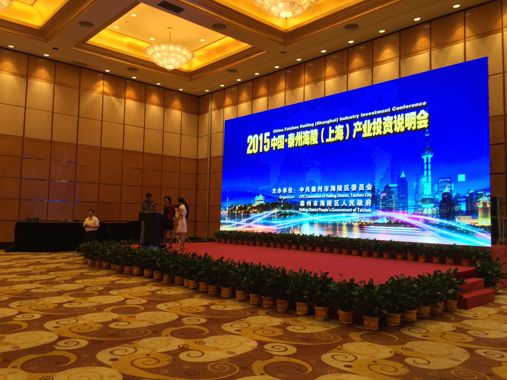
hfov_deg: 61.7
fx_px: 425
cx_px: 254
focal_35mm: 29
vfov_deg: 48.2
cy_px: 190
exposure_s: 1/40
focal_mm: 4.15
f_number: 2.2
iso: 32
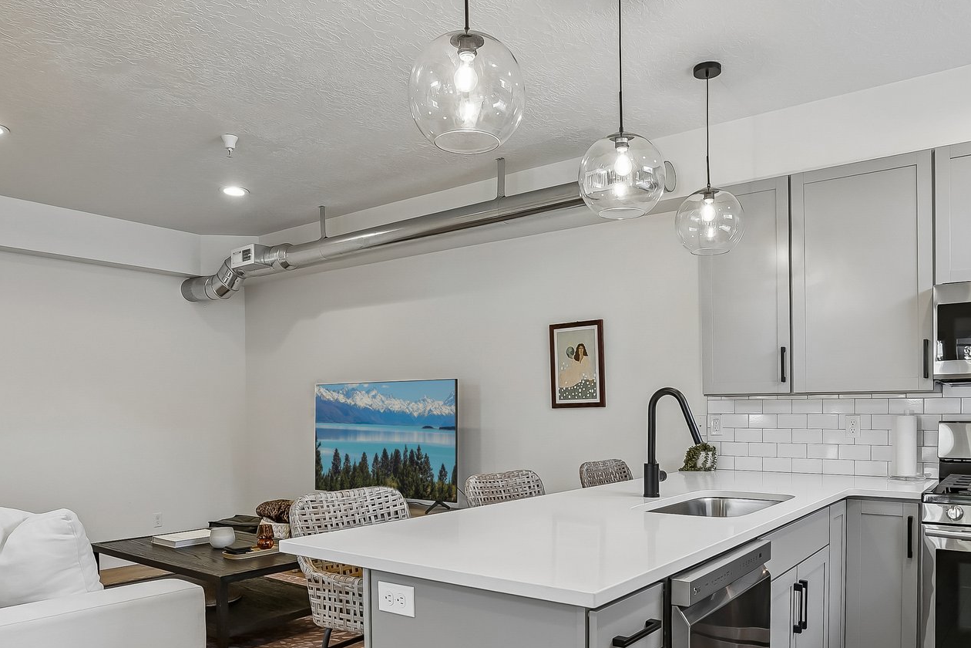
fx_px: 701
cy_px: 412
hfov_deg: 69.4
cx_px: 504
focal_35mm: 26
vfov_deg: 49.0
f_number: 8
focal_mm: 16
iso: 400
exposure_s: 1/25
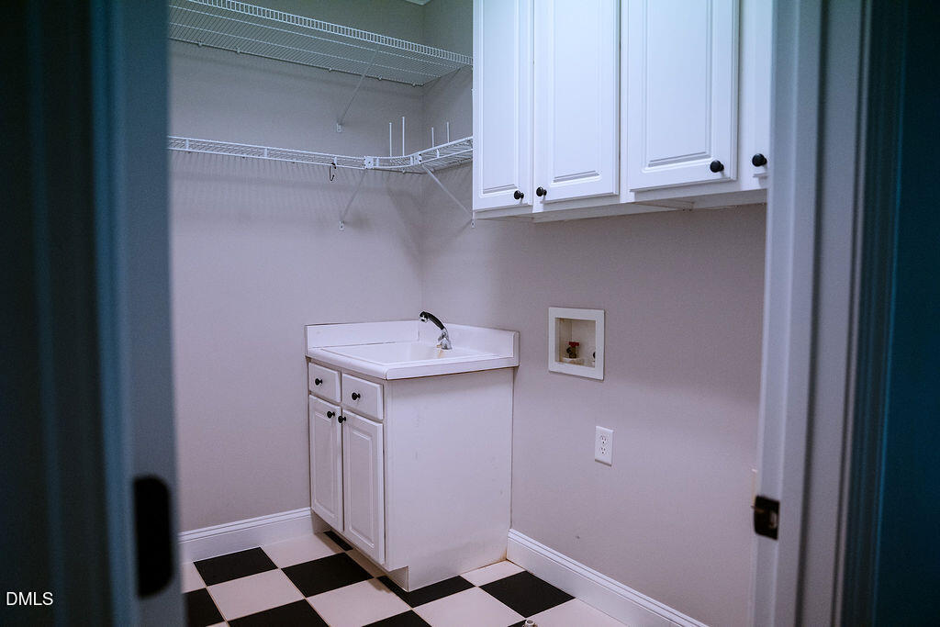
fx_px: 627
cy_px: 314
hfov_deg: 73.7
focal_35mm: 24
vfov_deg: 53.1
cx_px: 470
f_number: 2.8
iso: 3200
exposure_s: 1/200
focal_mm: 24
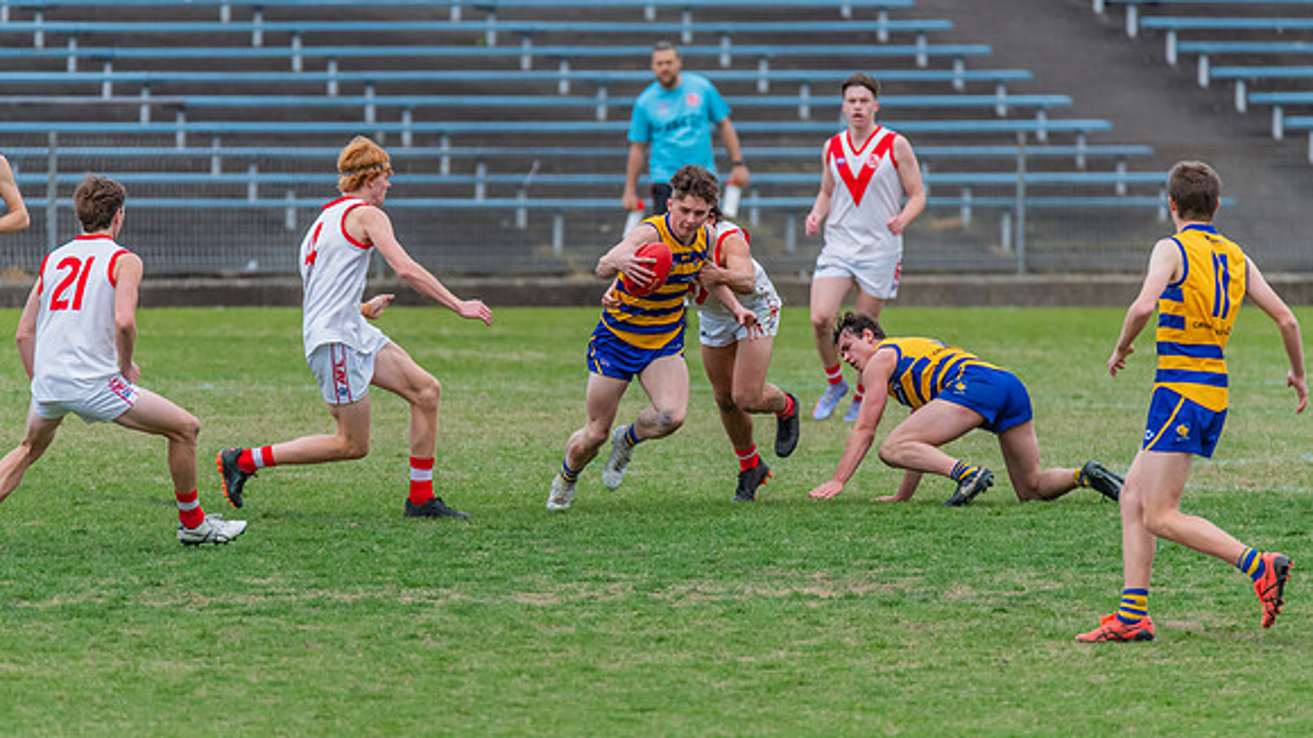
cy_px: 359
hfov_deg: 3.6
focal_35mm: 592
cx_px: 653
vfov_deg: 2.1
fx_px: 20612
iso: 1400
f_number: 6.3
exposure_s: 1/1600
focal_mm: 550
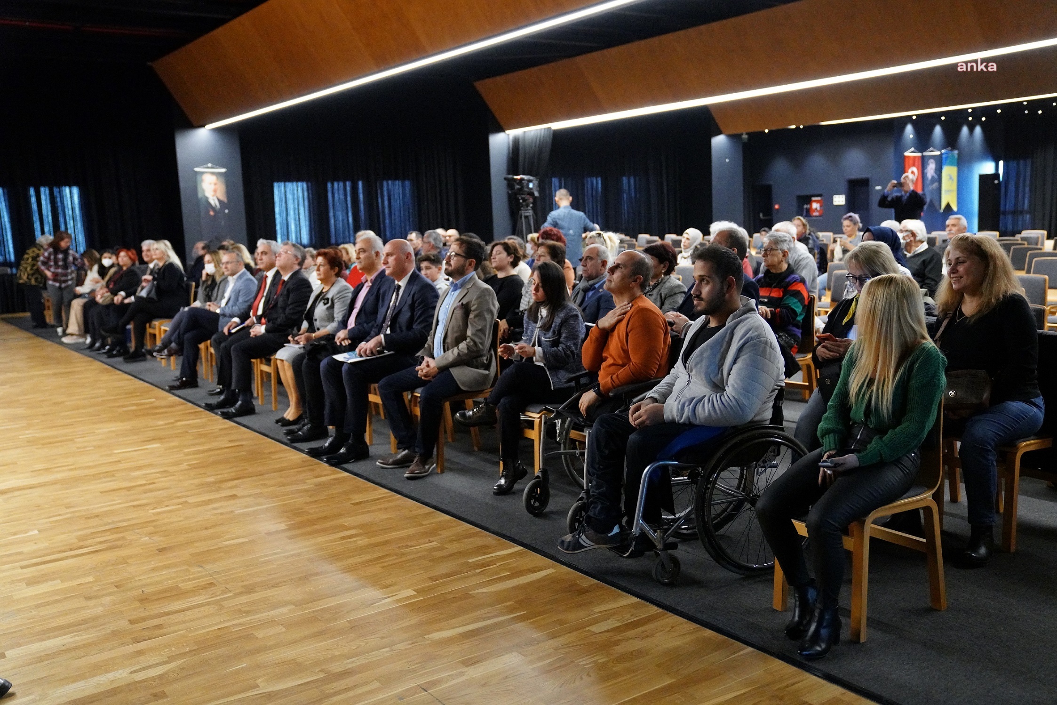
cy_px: 352
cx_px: 528
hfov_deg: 57.2
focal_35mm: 33
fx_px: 969
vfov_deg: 40.0
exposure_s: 1/160
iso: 8000
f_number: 2.8
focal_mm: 33
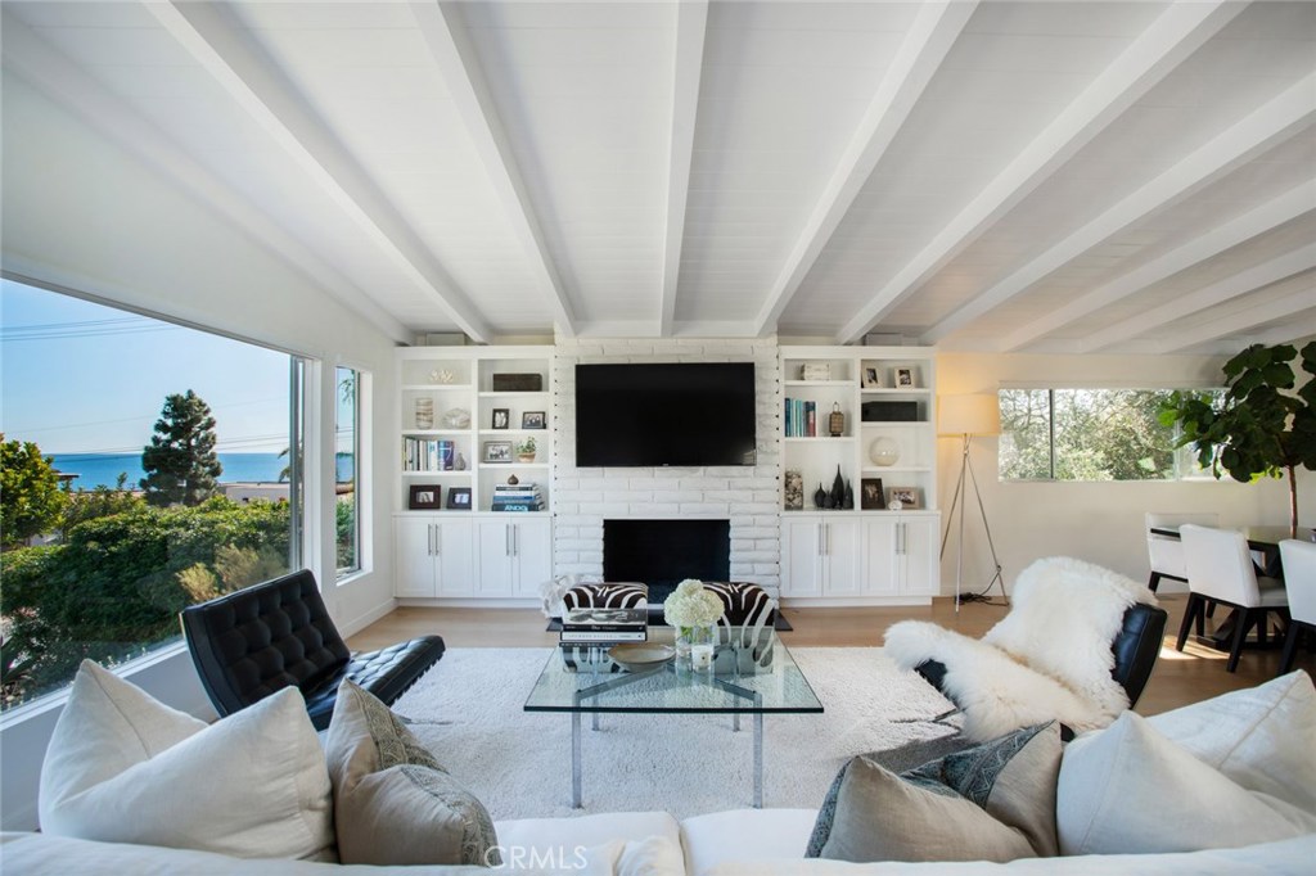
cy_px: 438
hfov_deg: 93.3
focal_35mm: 17
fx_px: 621
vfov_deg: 70.4
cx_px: 658
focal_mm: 17
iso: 100
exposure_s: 1/160
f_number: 8
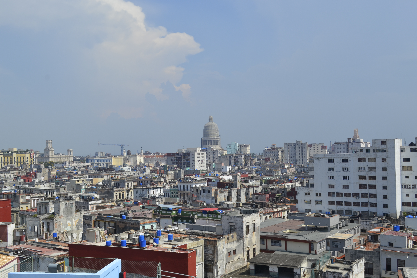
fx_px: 452
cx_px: 208
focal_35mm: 39
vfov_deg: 34.2
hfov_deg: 49.6
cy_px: 139
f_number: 8
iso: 100
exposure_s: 1/250
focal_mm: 26
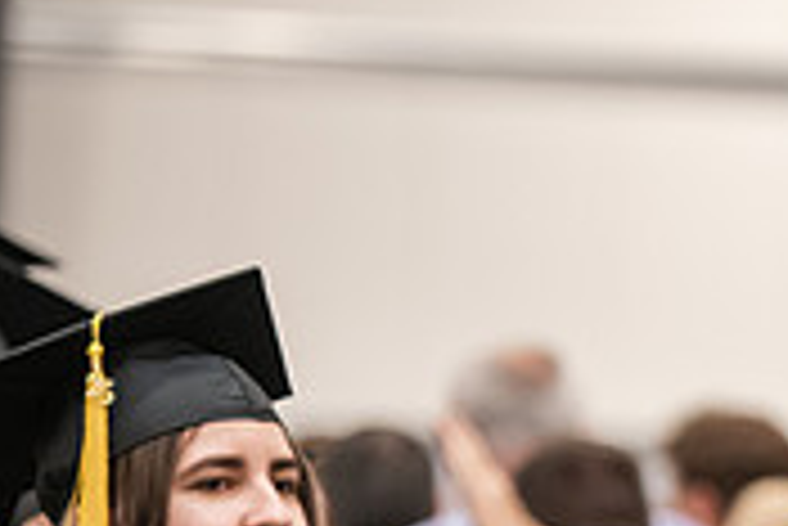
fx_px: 9069
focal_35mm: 414
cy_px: 551
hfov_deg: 4.9
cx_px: 1225
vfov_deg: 3.3
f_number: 3.2
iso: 2500
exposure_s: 1/200
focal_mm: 125
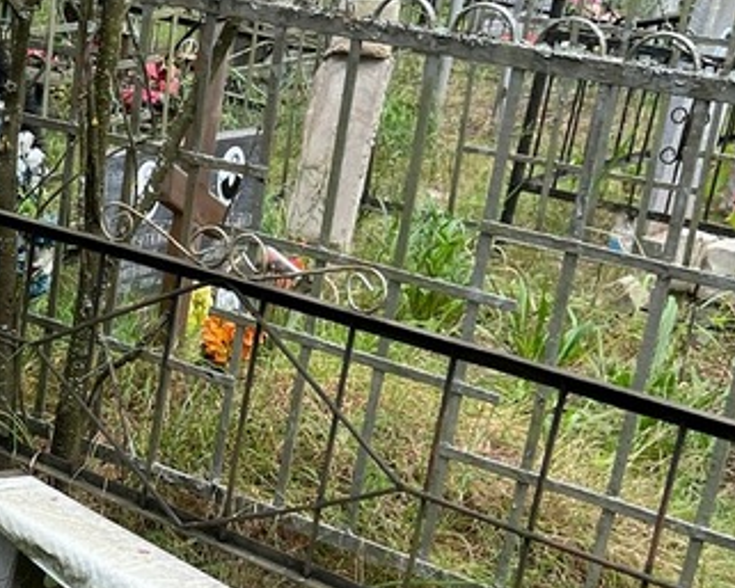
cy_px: 487
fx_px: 1763
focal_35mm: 81
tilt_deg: -25.5
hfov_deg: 21.7
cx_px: -165
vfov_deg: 18.7
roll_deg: +2.4
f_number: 1.5
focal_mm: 5.7
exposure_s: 1/316
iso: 50
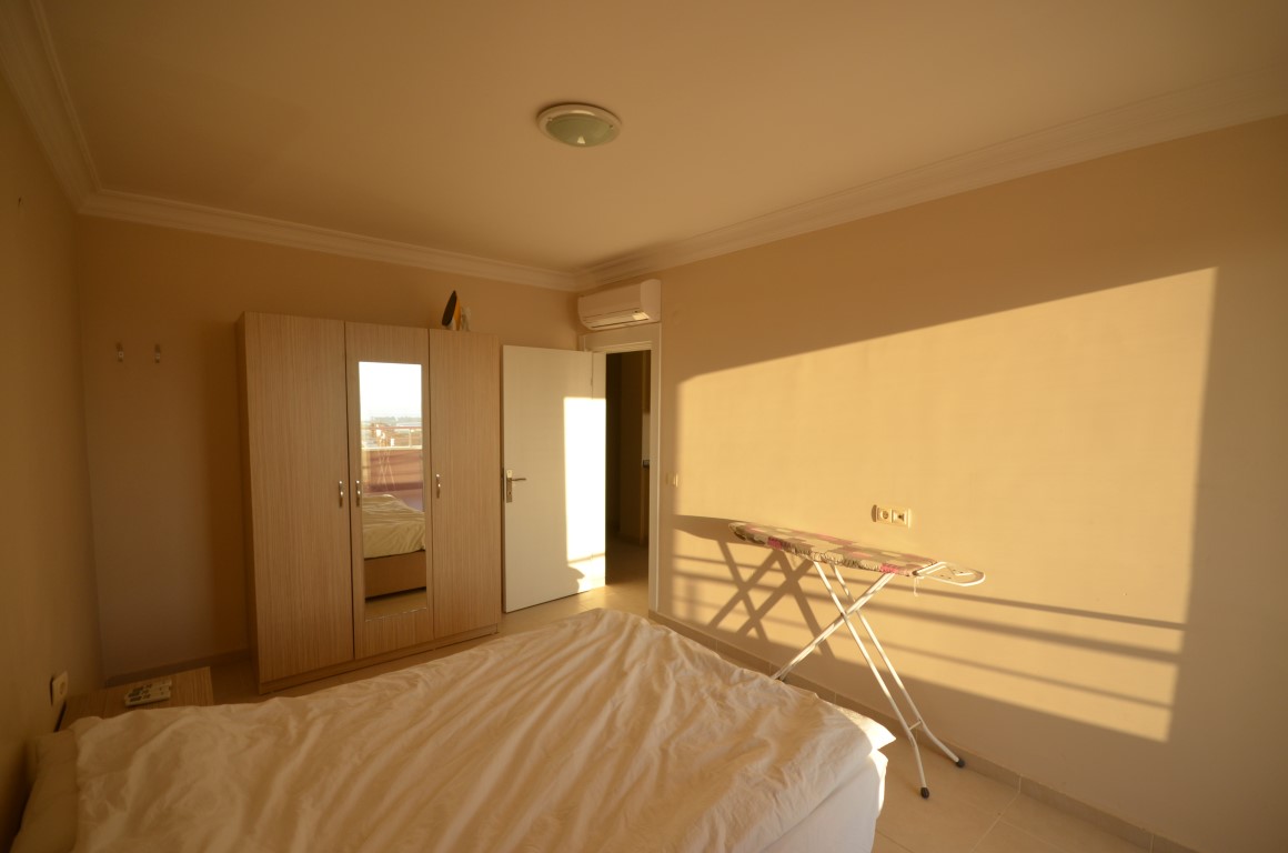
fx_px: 535
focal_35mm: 15
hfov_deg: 100.5
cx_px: 644
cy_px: 426
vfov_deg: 77.1
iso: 280
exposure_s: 1/125
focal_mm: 10
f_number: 5.6
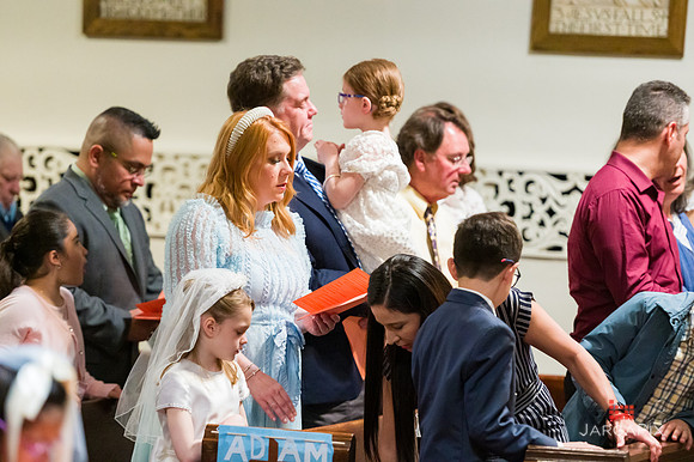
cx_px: 347
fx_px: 3468
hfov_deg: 11.4
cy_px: 231
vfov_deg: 7.6
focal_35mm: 180
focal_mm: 180
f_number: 3.2
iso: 6400
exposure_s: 1/200
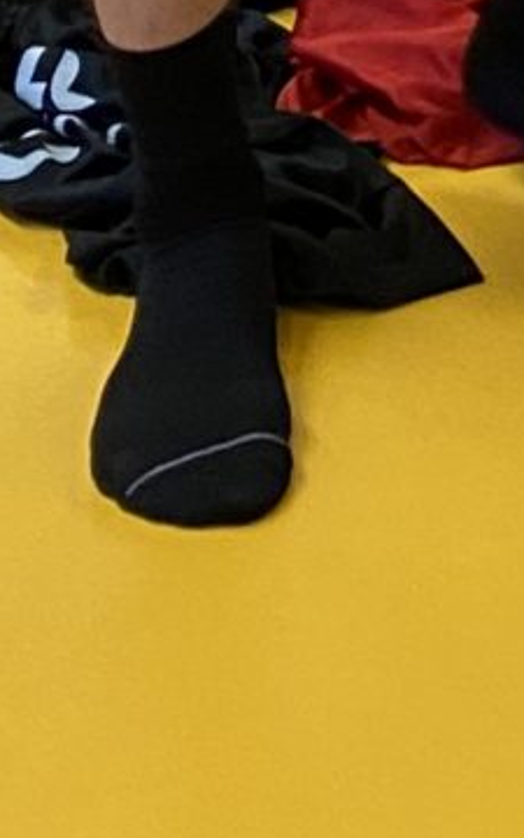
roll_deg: -0.2
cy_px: -1986
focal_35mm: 196
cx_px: 1747
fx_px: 4478
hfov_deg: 6.0
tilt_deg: -3.3
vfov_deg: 8.3
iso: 125
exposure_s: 1/50
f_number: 1.8
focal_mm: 4.25
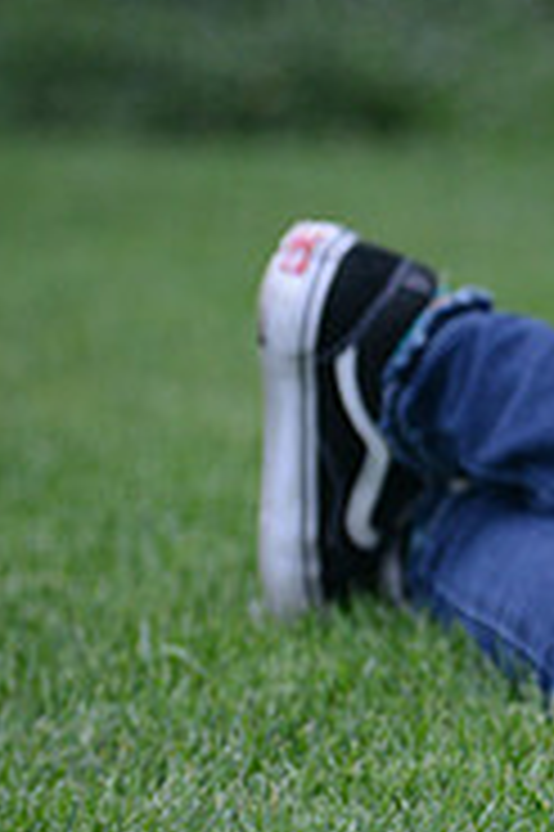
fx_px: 13042
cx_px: 1225
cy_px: 182
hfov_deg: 2.4
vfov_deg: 3.7
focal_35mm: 564
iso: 1250
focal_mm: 180
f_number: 5.6
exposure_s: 1/100
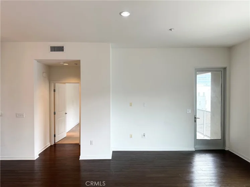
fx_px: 173
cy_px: 94
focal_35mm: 24
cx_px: 125
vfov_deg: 56.8
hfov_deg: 71.6
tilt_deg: -2.3
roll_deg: +0.0
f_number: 1.78
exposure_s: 1/128
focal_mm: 6.86
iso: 100
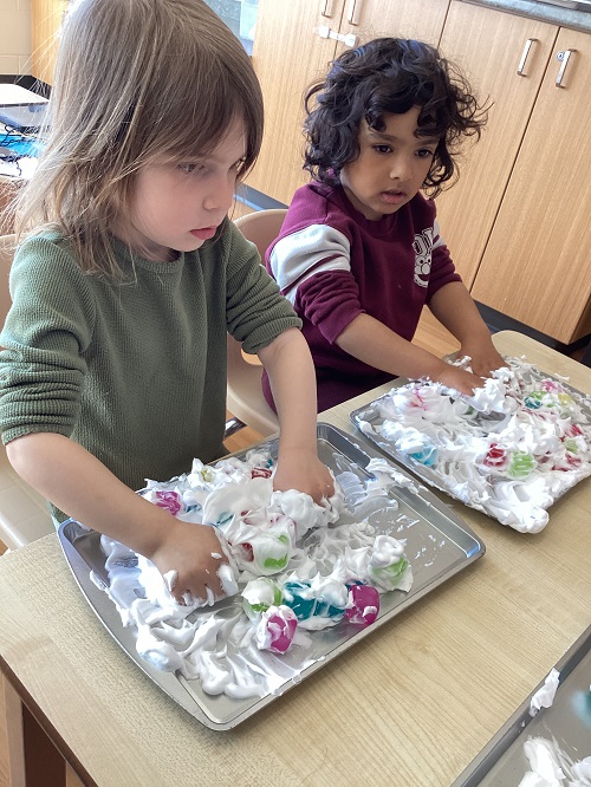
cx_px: 296
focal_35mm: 31
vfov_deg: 58.3
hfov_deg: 45.5
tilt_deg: -33.1
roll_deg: -12.2
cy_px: 394
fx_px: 705
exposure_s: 1/50
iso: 80
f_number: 2.4
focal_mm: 3.3
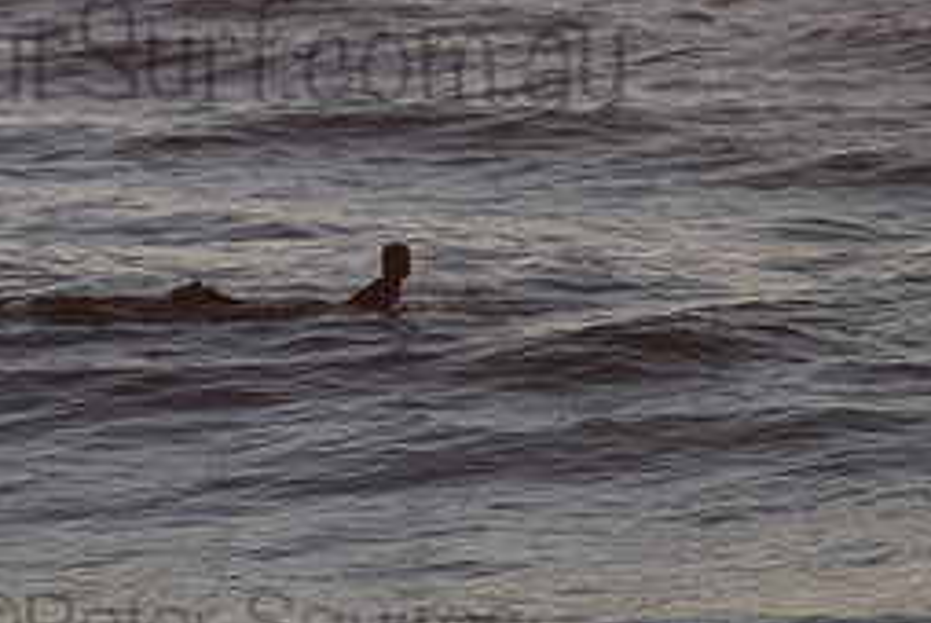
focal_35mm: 860
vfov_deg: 1.6
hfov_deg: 2.4
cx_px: 238
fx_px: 22266
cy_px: 16
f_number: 5.6
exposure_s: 1/2000
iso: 900
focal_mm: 370
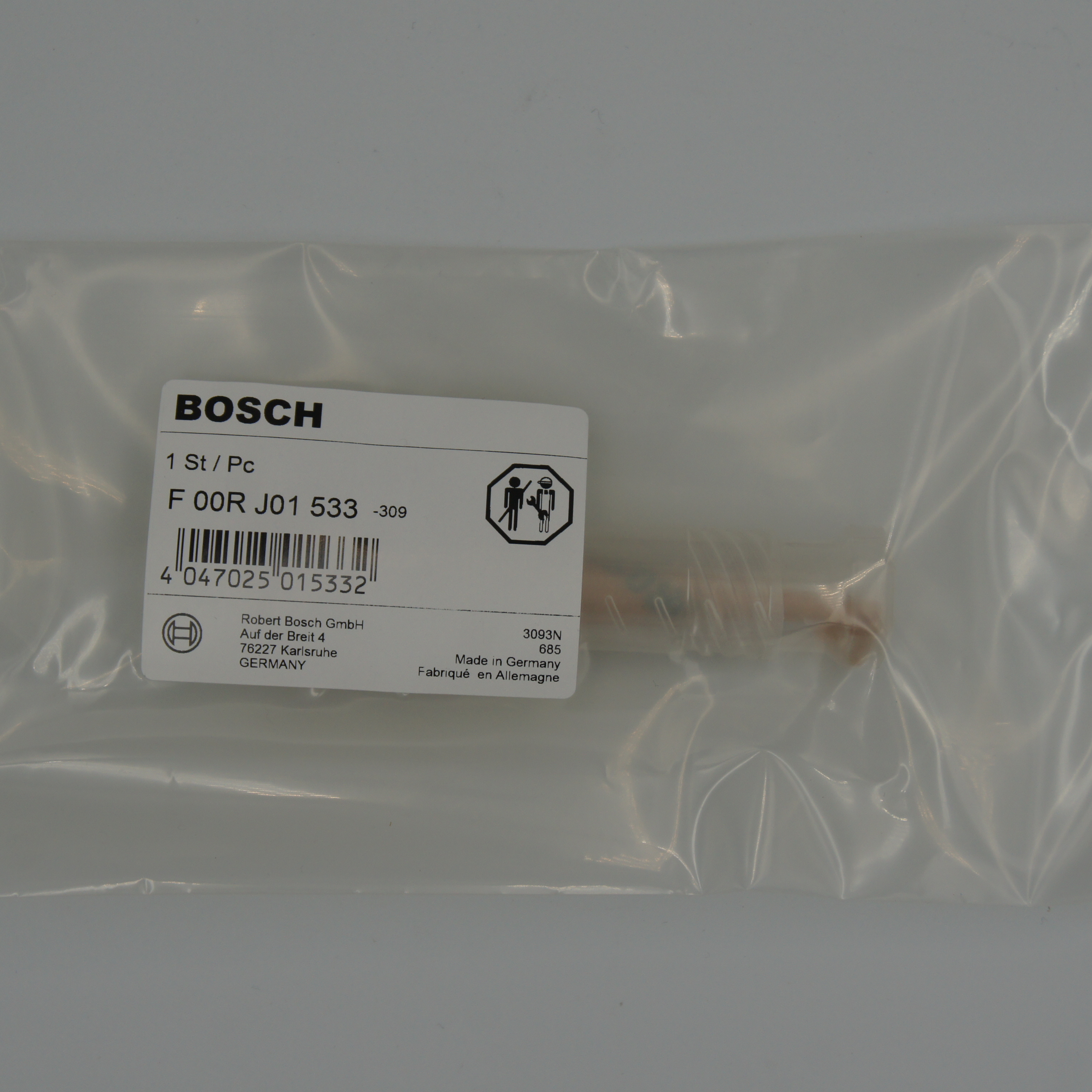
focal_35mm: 77
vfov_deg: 22.5
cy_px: 547
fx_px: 2748
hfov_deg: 22.5
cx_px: 524
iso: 200
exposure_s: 1/500
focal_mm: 40
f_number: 5.6
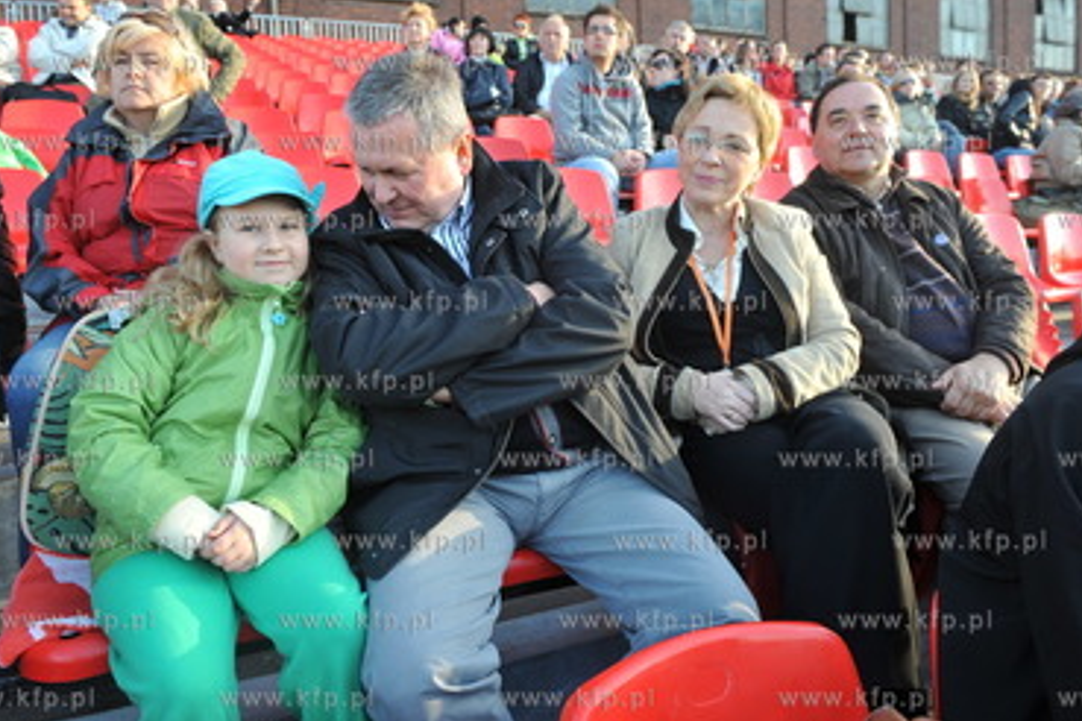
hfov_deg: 69.3
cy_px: 340
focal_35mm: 26
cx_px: 513
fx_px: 781
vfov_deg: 49.5
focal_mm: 24
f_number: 8
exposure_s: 1/80
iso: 400
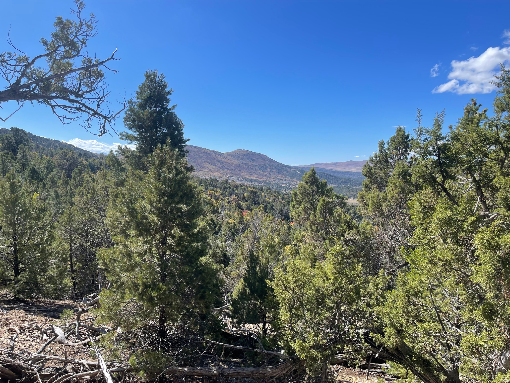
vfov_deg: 54.9
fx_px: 368
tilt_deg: -4.7
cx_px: 255
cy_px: 192
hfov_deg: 69.4
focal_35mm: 25
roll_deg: -1.2
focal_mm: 5.1
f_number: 1.6
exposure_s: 1/3086
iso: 32
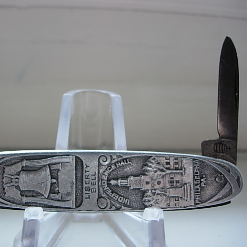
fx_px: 363
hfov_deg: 37.2
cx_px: 85
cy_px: 124
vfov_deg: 37.6
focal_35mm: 45
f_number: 2.8
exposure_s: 1/19
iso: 64
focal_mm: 7.8
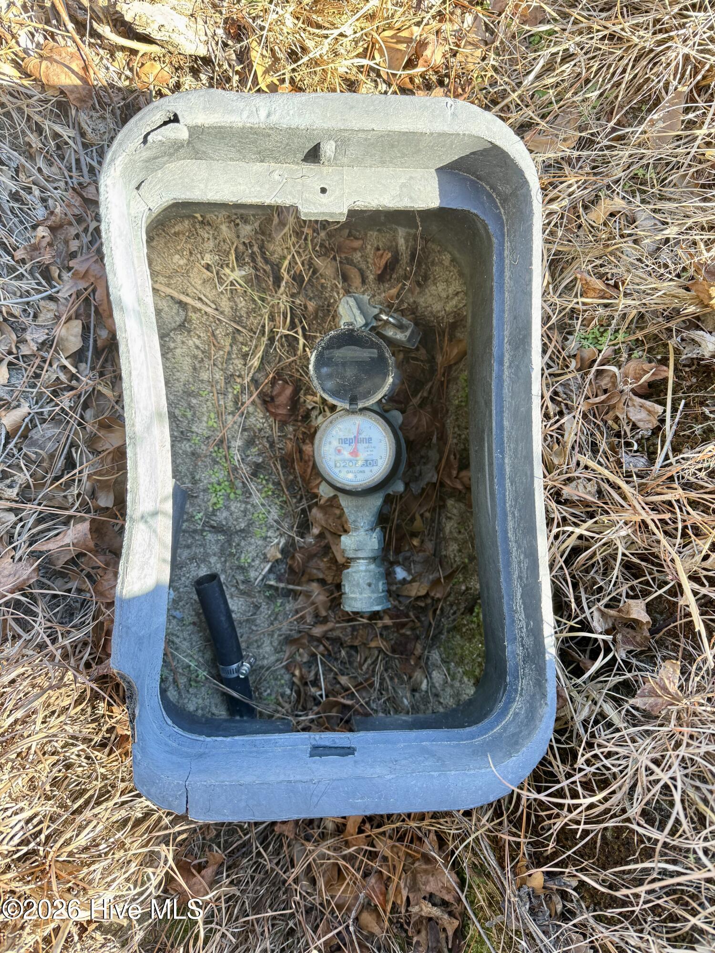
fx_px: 661
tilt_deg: -84.4
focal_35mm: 24
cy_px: 476
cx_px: 358
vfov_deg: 71.6
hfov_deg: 56.8
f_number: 1.78
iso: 125
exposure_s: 1/121
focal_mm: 6.76
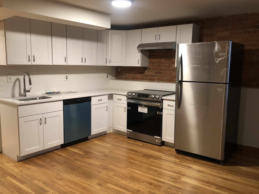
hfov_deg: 59.9
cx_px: 121
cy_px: 100
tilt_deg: -8.5
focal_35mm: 30
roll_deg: -0.1
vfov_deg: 46.8
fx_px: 224
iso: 80
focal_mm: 4
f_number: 1.8
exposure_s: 1/15
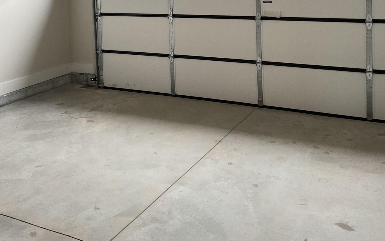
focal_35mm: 42
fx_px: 441
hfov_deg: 47.2
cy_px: -2
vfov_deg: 28.6
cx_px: 190
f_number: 1.8
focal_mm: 3
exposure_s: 1/60
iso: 100
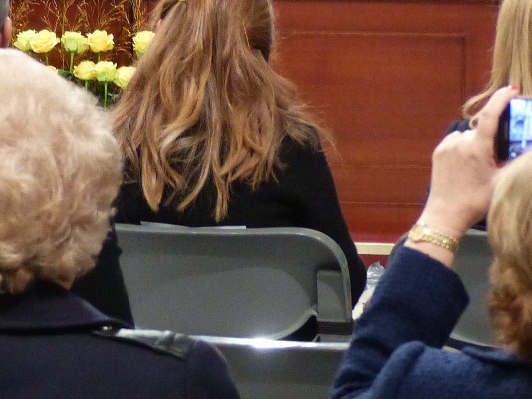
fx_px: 4135
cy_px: 25
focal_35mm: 269
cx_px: 145
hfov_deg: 7.4
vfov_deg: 5.5
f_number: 2.8
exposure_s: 1/15
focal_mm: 16
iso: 400
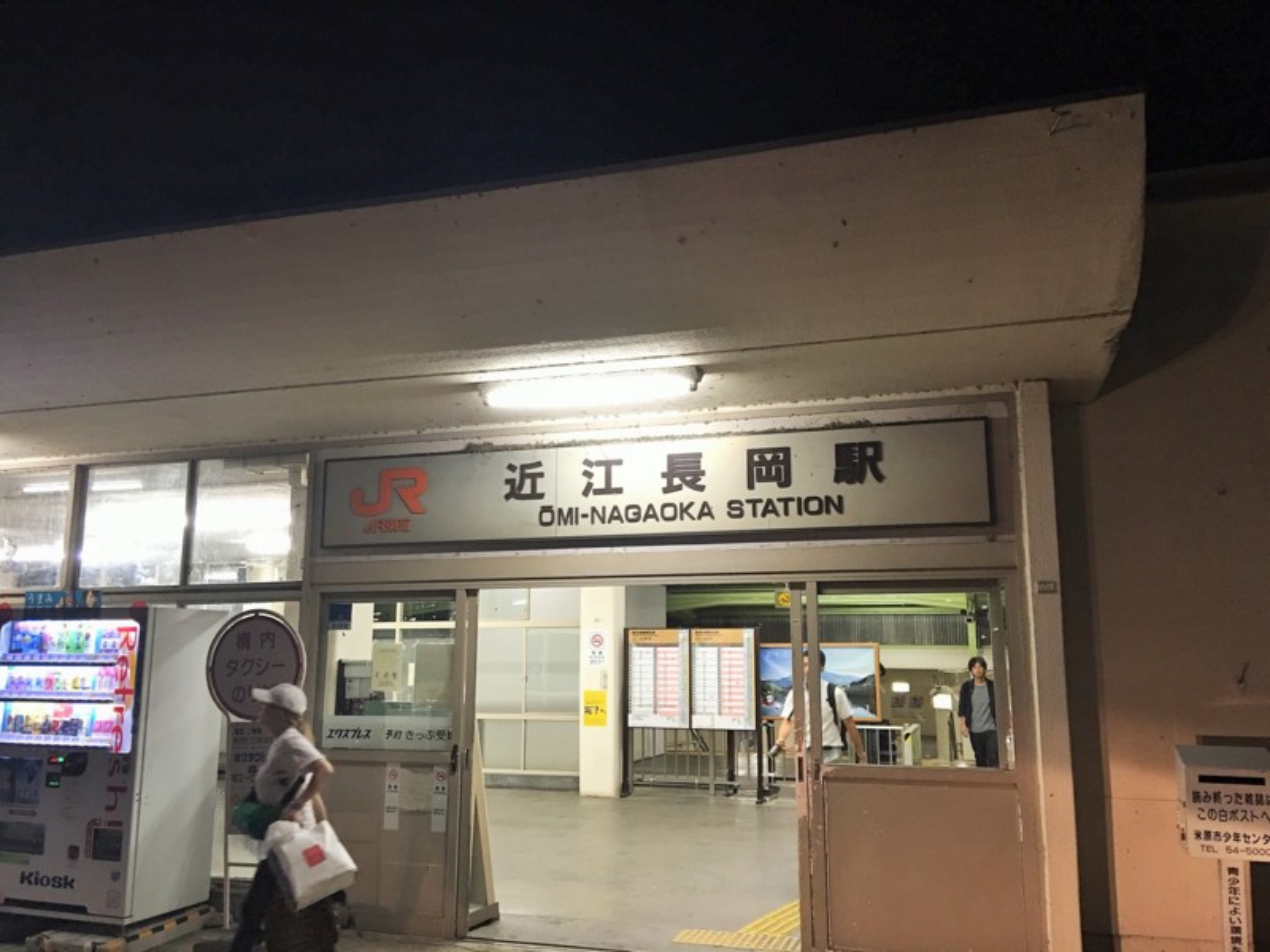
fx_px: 1064
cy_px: 476
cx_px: 635
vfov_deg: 48.2
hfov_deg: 61.7
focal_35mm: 29
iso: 64
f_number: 2.2
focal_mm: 4.15
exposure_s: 1/15
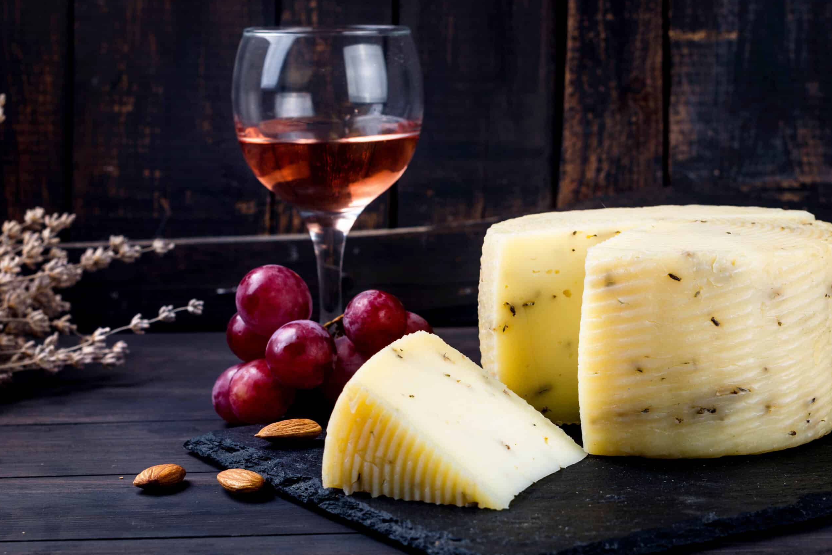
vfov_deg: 17.9
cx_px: 414
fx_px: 1756
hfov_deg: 26.6
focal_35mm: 76
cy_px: 277
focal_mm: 50
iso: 100
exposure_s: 1/100
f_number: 8
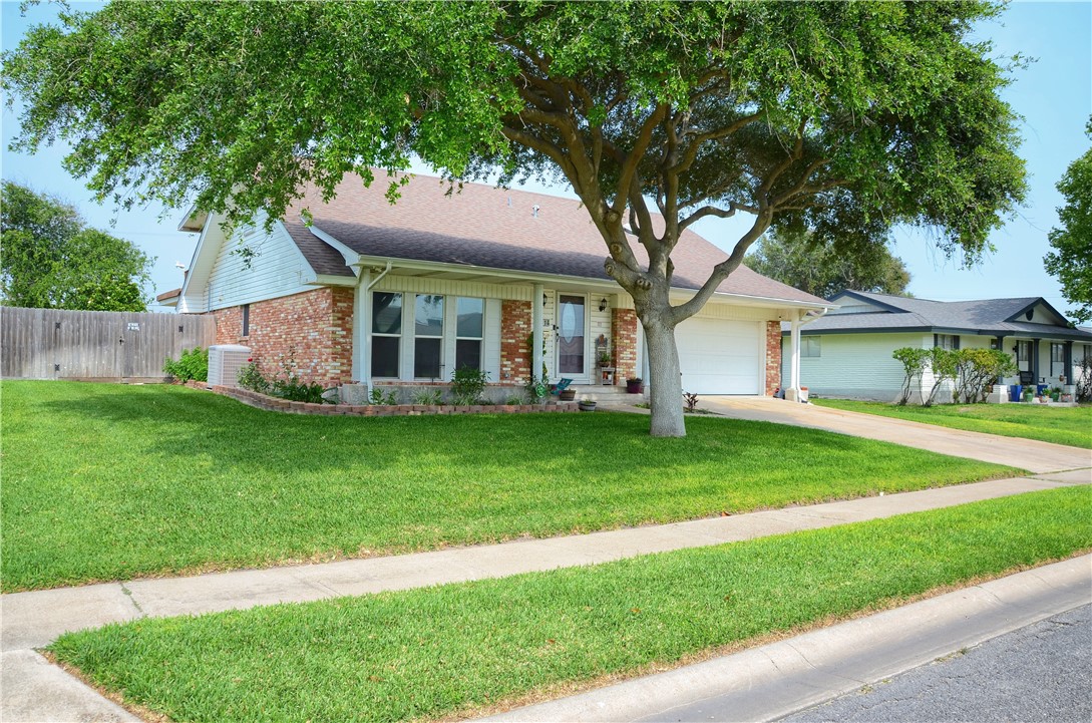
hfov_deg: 67.5
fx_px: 817
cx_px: 546
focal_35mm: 27
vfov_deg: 47.7
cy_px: 362
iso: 125
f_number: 8
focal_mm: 18
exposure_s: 1/250
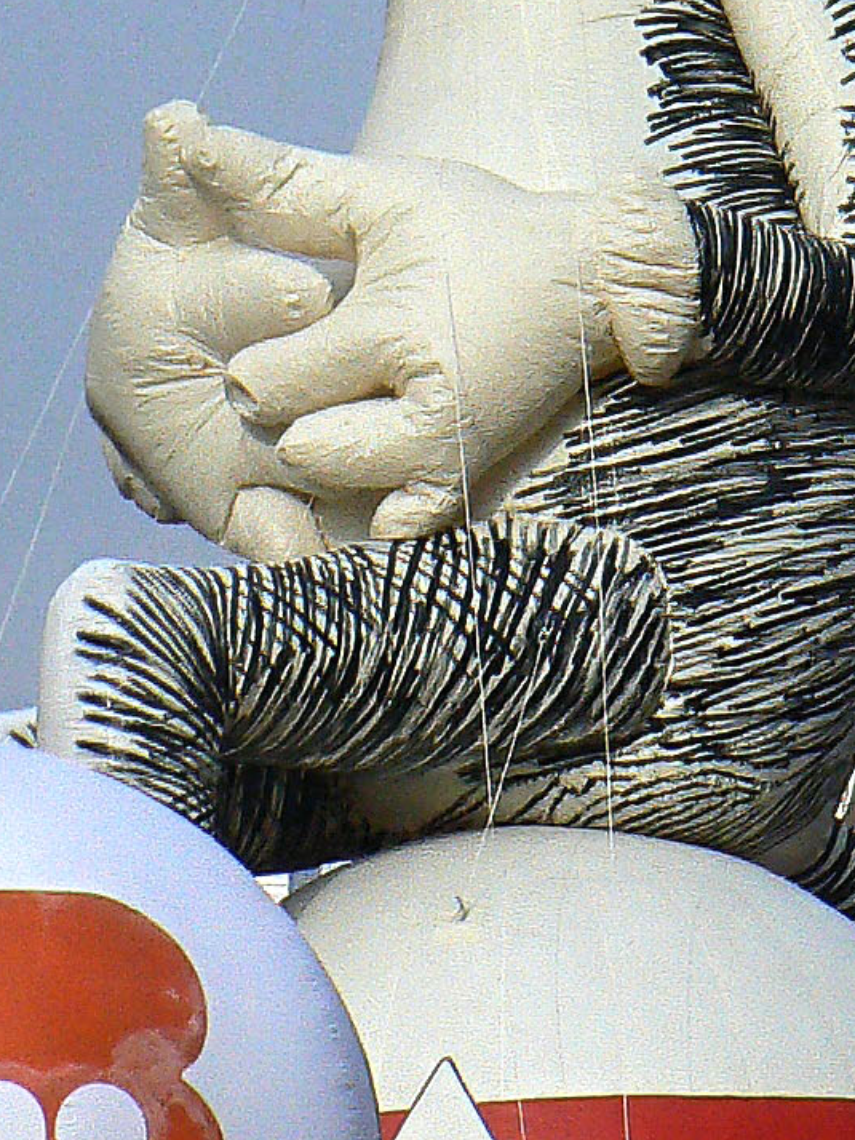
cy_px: -673
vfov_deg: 4.2
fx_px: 15474
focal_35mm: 470
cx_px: 1168
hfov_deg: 3.2
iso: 100
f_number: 8
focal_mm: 19.9
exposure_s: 1/500
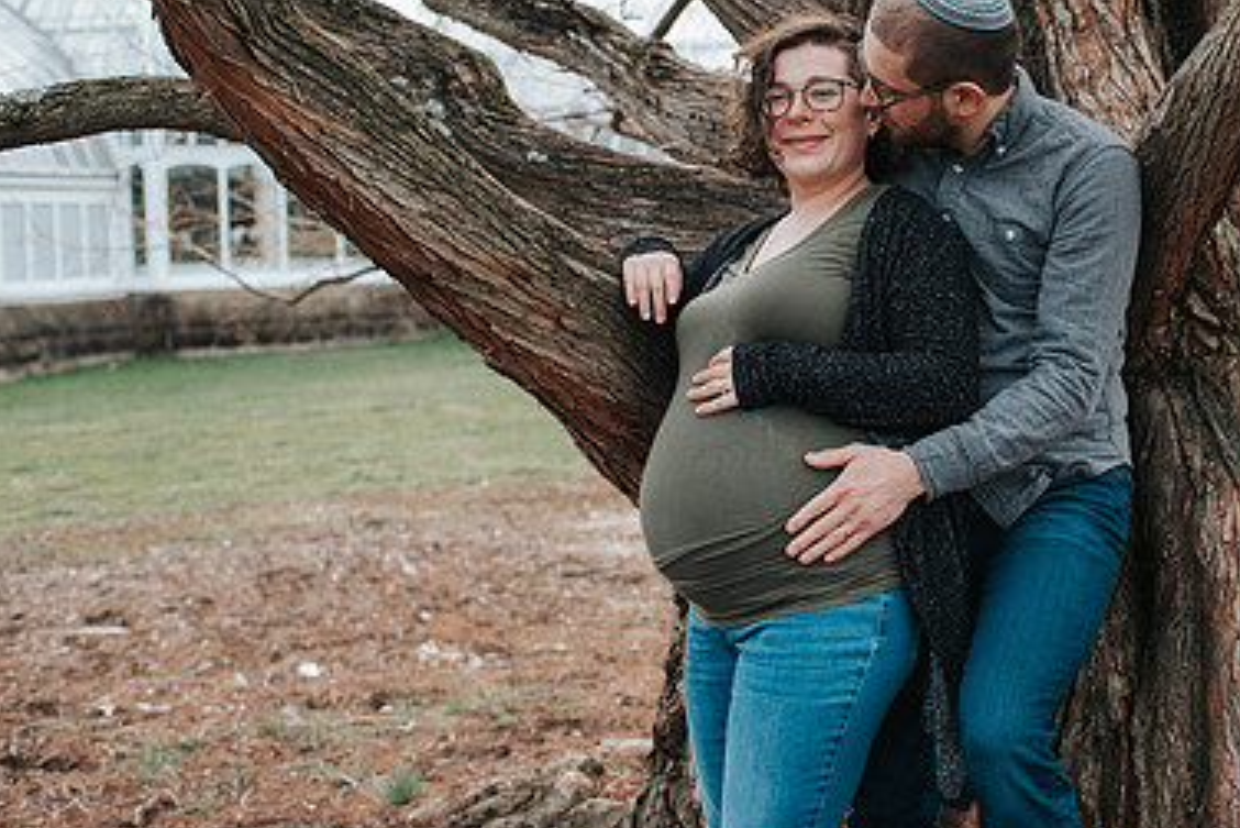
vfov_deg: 25.1
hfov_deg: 36.3
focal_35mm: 54
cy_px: 348
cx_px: 874
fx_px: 1861
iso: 450
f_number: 3.2
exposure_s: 1/800
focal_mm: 35
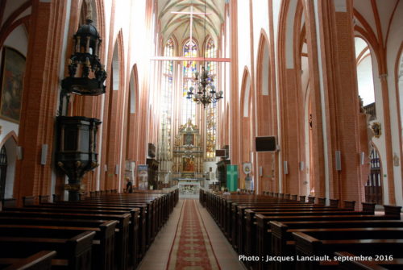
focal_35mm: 27
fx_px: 303
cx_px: 202
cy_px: 135
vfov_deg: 48.1
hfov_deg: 67.3
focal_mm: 18
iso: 640
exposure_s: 1/100
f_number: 5
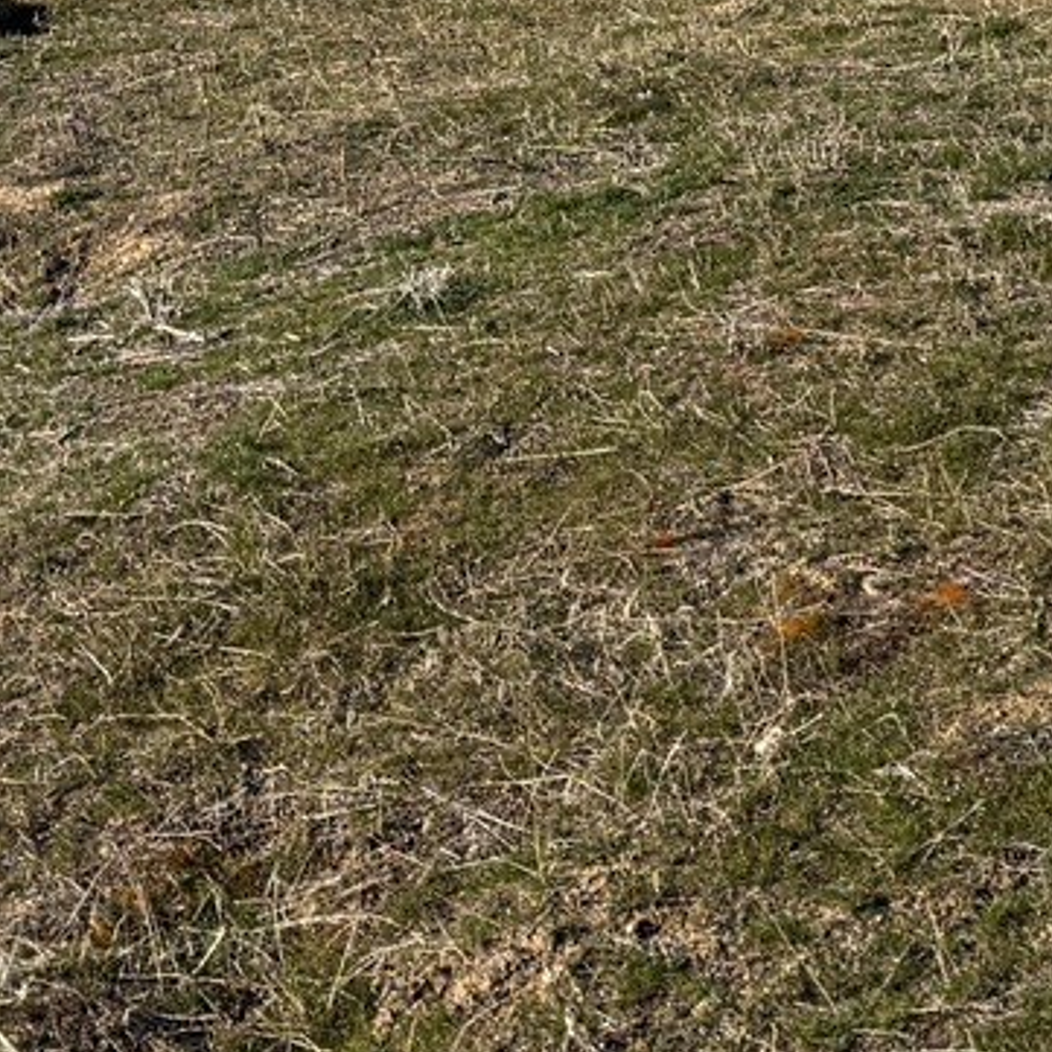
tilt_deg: -3.5
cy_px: -312
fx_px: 3232
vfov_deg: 17.4
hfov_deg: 18.5
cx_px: 463
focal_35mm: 94
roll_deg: +1.1
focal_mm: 6.76
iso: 80
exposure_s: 1/4608
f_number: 1.78
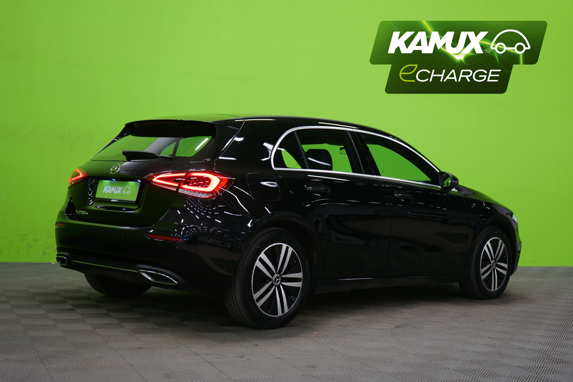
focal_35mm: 51
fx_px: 812
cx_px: 286
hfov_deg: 38.9
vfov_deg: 26.5
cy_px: 191
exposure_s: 1/10
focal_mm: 51
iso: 400
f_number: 4.5
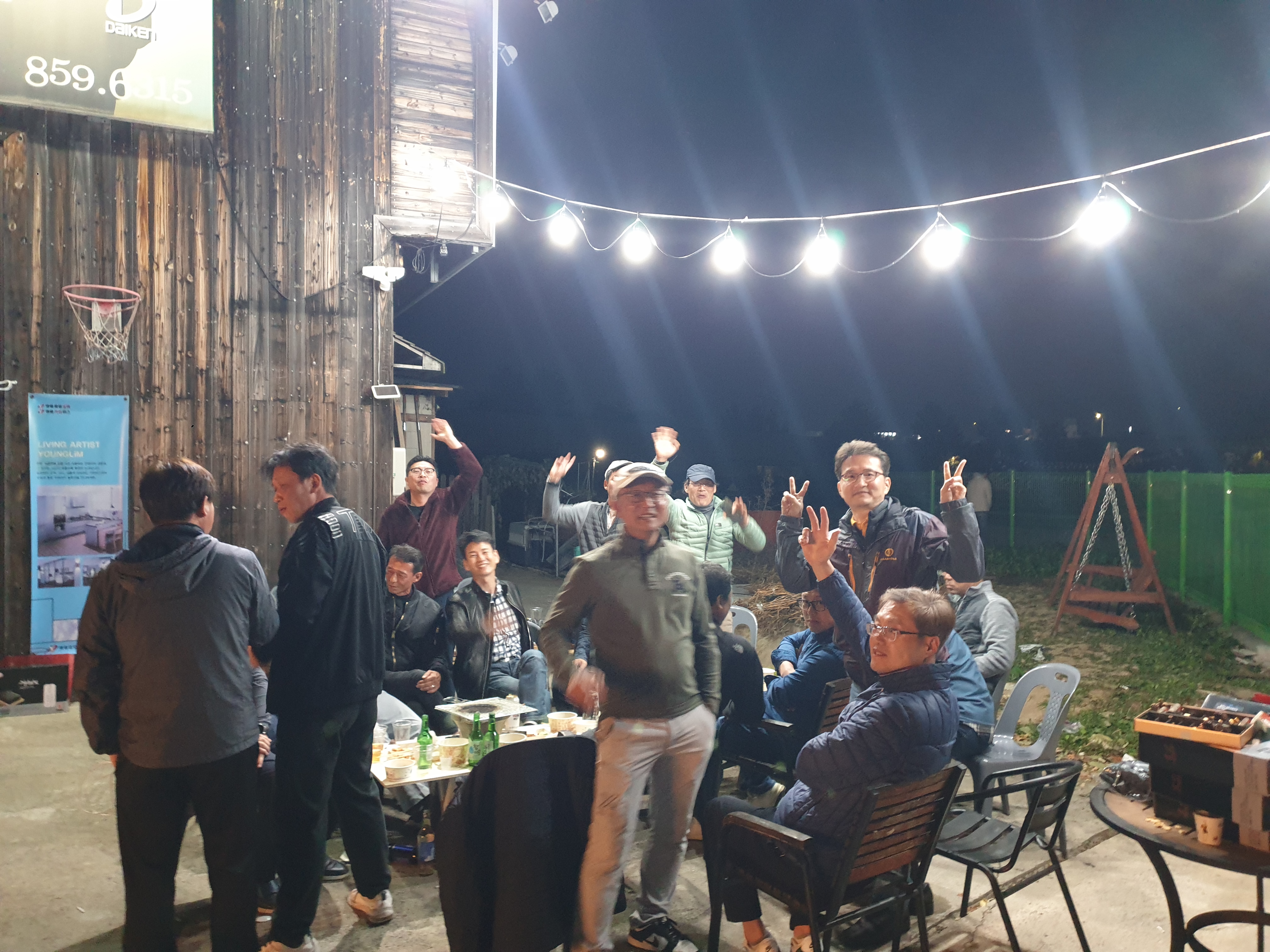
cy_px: 476
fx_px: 954
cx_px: 635
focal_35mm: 26
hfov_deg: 67.3
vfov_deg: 53.1
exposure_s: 1/17
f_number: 1.5
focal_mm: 4.3
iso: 320
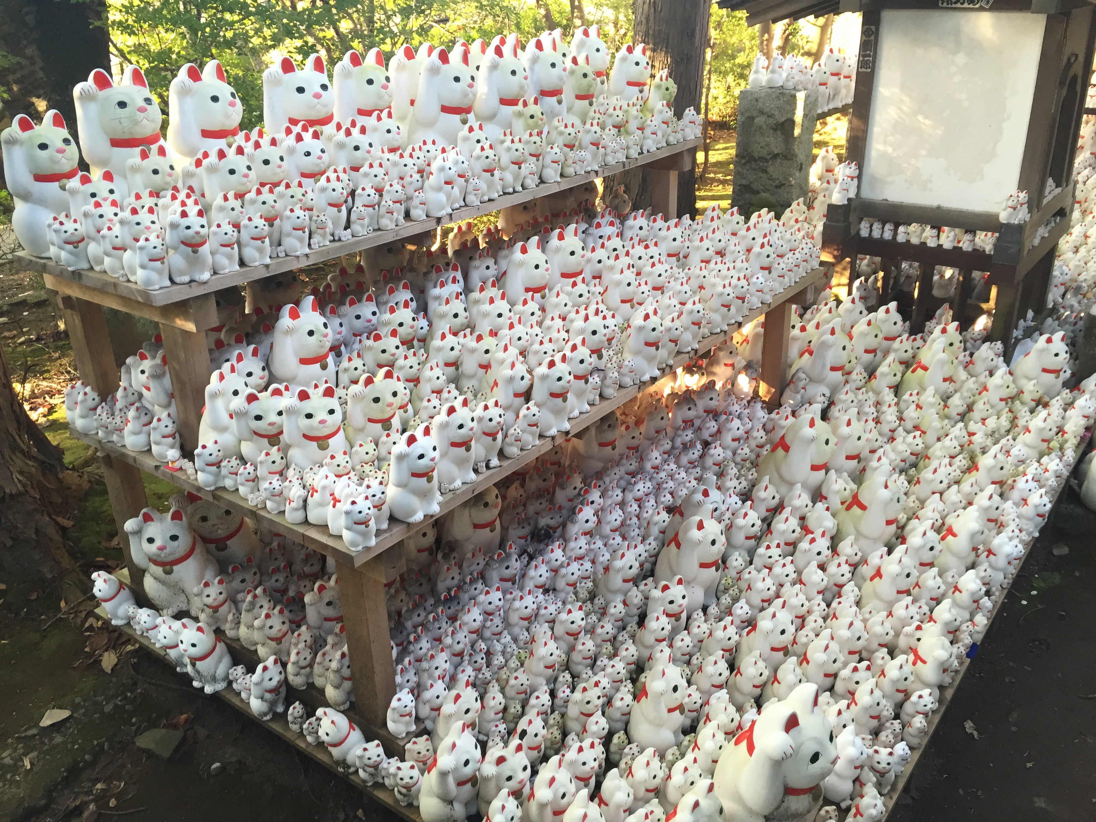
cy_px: 411
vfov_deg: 48.2
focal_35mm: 29
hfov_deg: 61.7
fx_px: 918
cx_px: 548
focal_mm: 4.15
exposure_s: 1/30
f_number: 2.2
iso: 32
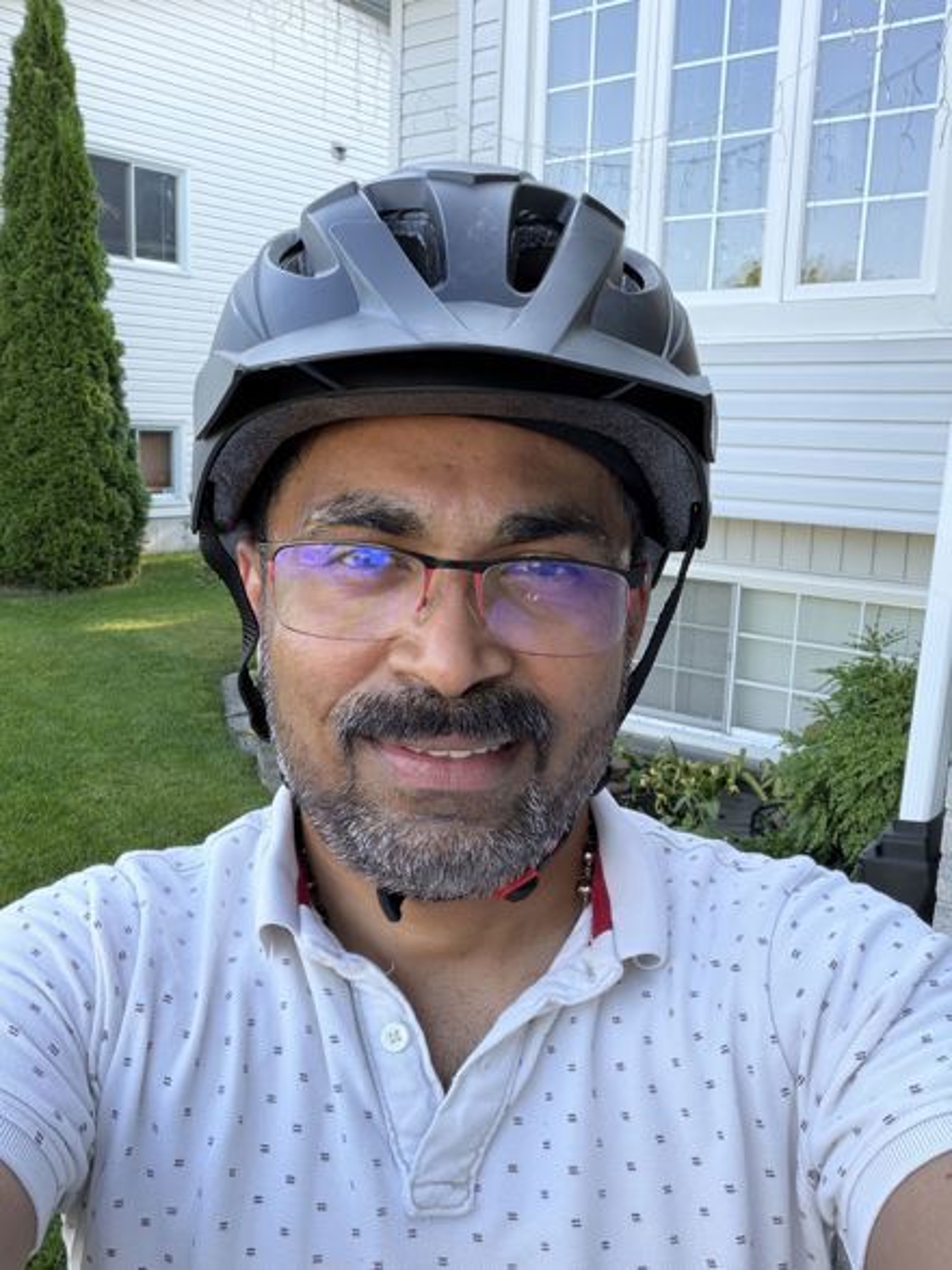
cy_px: 635
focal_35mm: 30
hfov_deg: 46.8
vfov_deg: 60.0
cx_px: 476
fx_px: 1100
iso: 50
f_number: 1.9
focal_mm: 2.71
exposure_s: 1/121
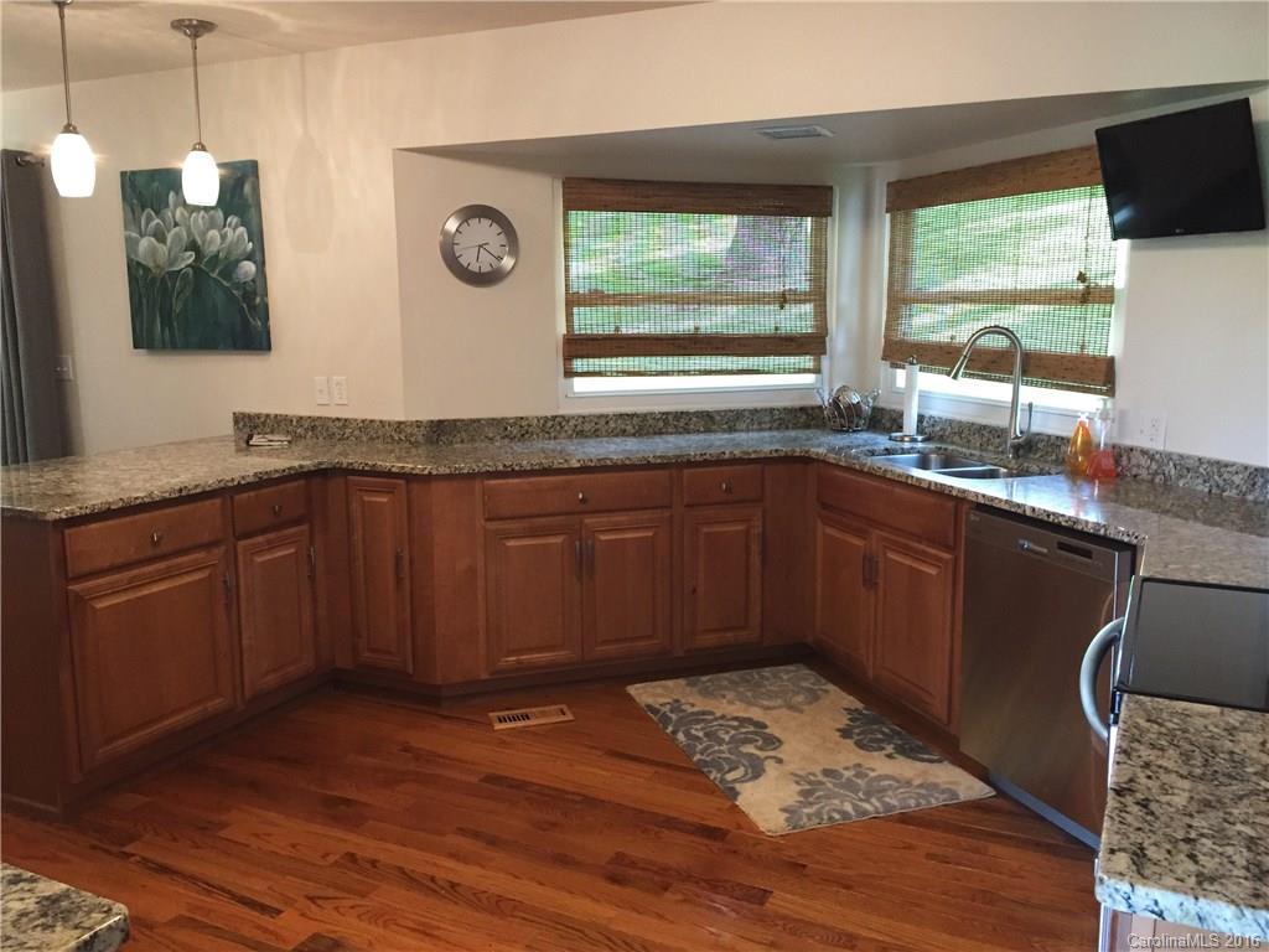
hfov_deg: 61.7
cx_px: 634
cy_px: 476
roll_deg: +0.5
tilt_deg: -8.4
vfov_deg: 48.2
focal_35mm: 29
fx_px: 1063
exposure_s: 1/30
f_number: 2.2
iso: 160
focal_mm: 4.15
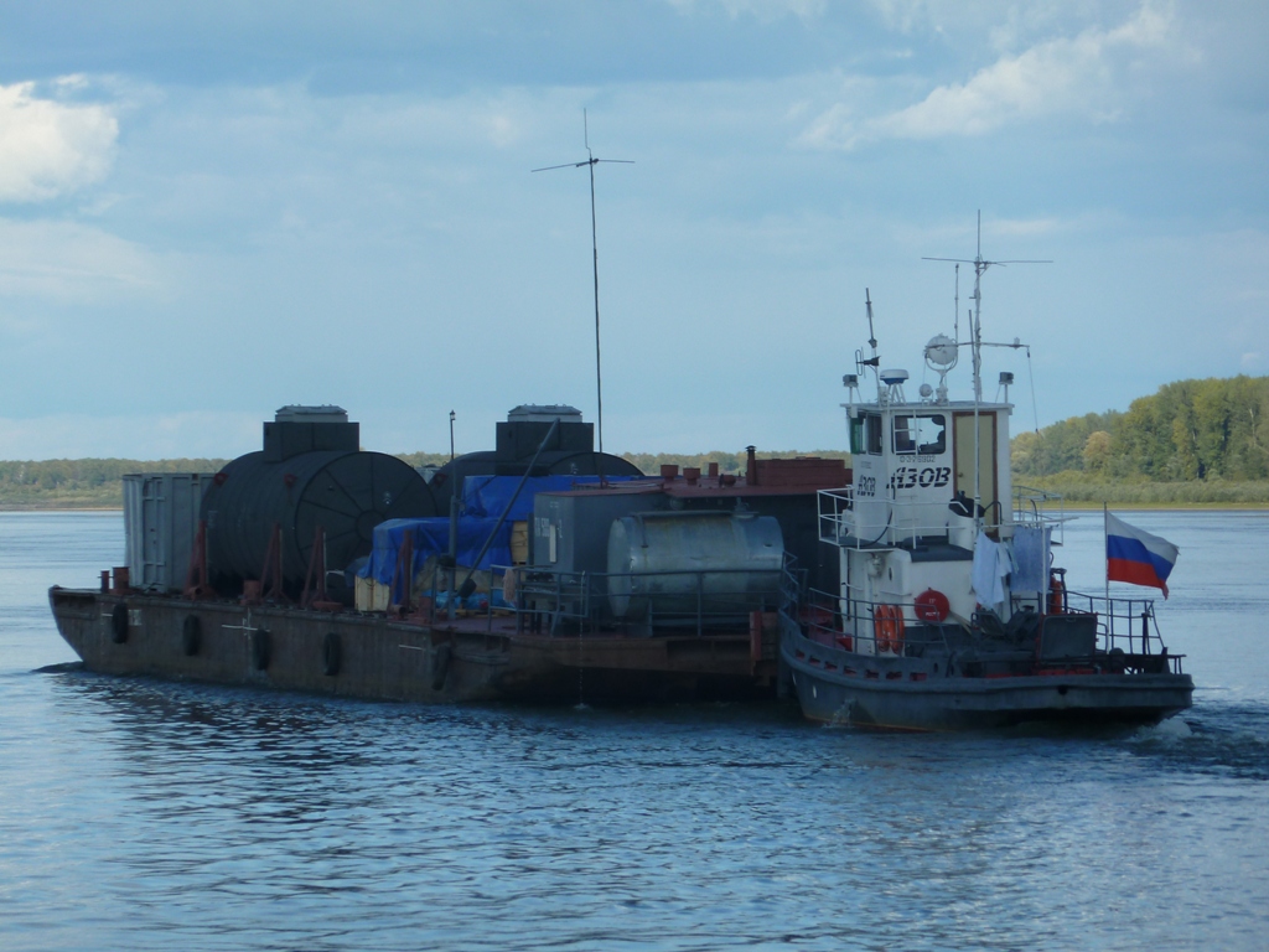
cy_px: 476
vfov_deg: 5.7
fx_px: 9531
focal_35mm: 260
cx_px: 634
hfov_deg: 7.6
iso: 80
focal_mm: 42.6
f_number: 4.7
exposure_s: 1/500
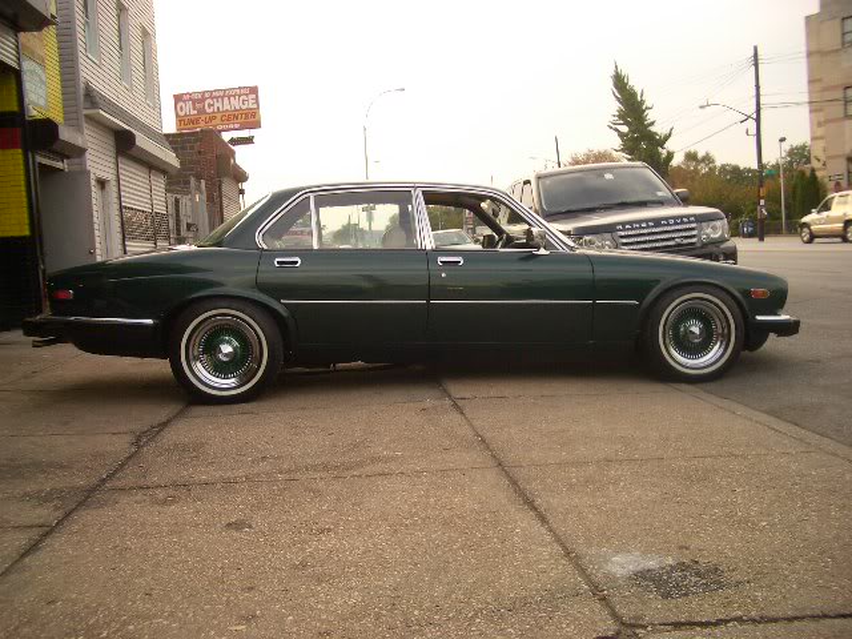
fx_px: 861
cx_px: 426
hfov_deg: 52.6
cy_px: 320
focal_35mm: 35
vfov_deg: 40.7
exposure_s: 1/125
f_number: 2.6
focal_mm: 5.8
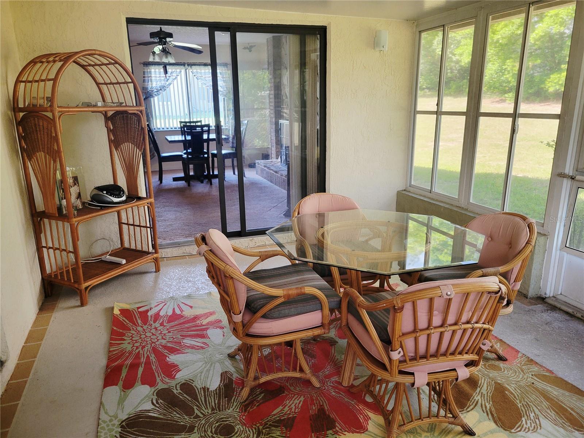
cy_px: 219
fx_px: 439
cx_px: 292
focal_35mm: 26
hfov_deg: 67.3
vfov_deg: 53.1
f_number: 1.8
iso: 200
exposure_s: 1/120
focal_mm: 5.4
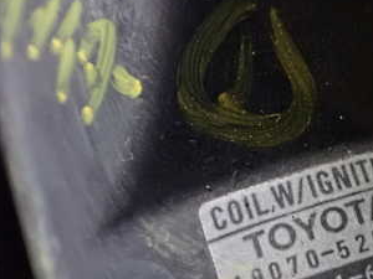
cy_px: 242
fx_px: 647
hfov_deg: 30.5
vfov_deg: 23.9
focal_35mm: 60
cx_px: 347
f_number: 2.3
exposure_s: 1/20
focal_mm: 5.4
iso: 1600
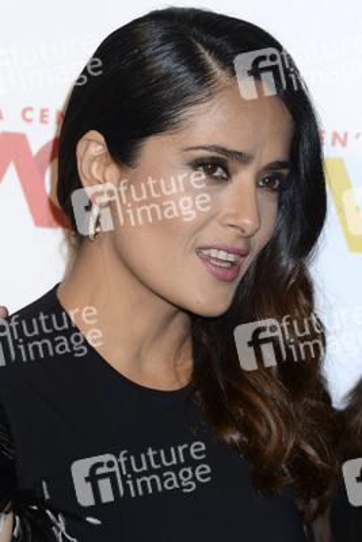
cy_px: 271
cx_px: 181
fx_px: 2034
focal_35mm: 135
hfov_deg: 10.2
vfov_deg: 15.2
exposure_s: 1/250
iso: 500
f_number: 7.1
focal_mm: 135
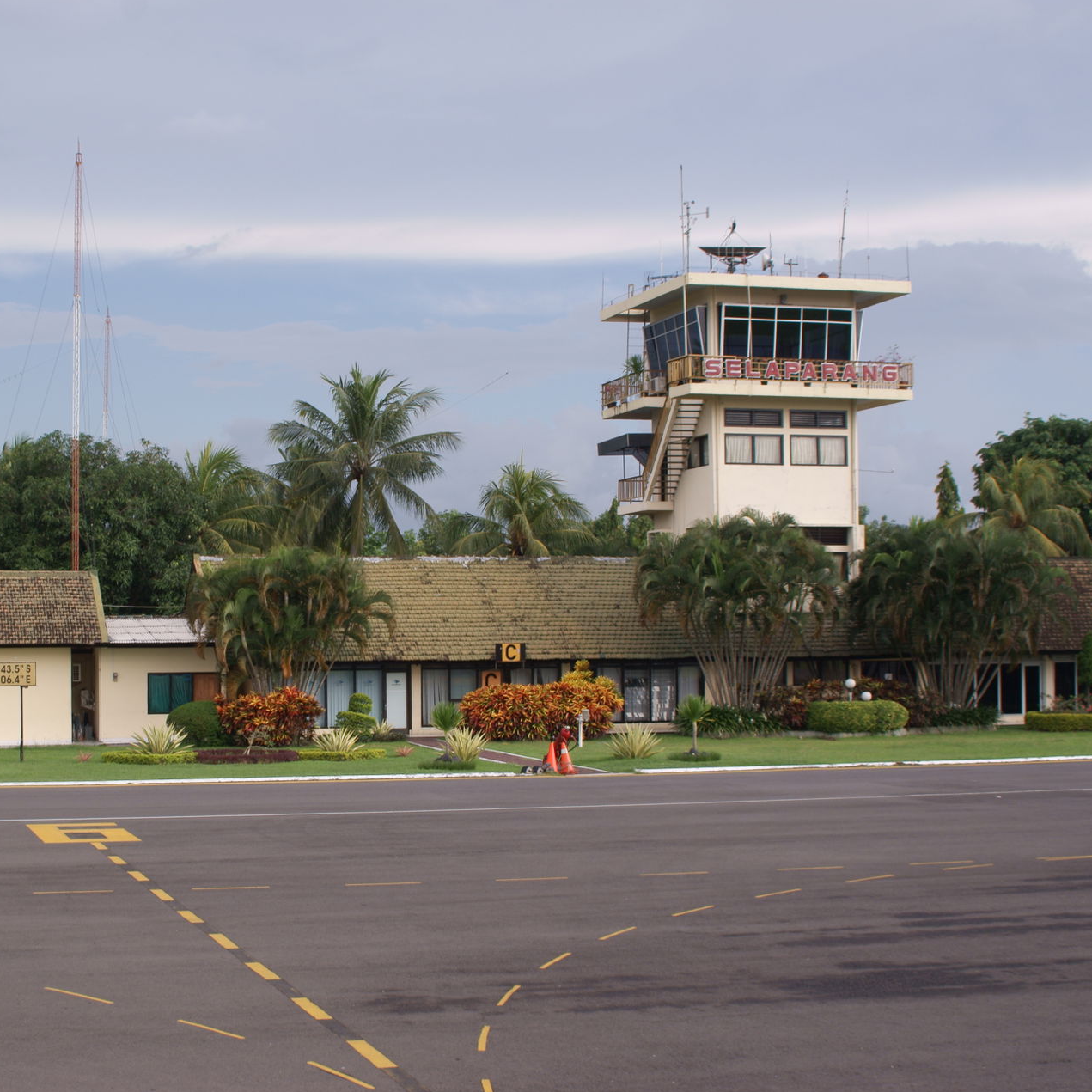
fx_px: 1927
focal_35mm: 54
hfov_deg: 31.3
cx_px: 348
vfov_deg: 31.6
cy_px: 548
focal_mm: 28
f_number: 10
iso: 100
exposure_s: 1/80
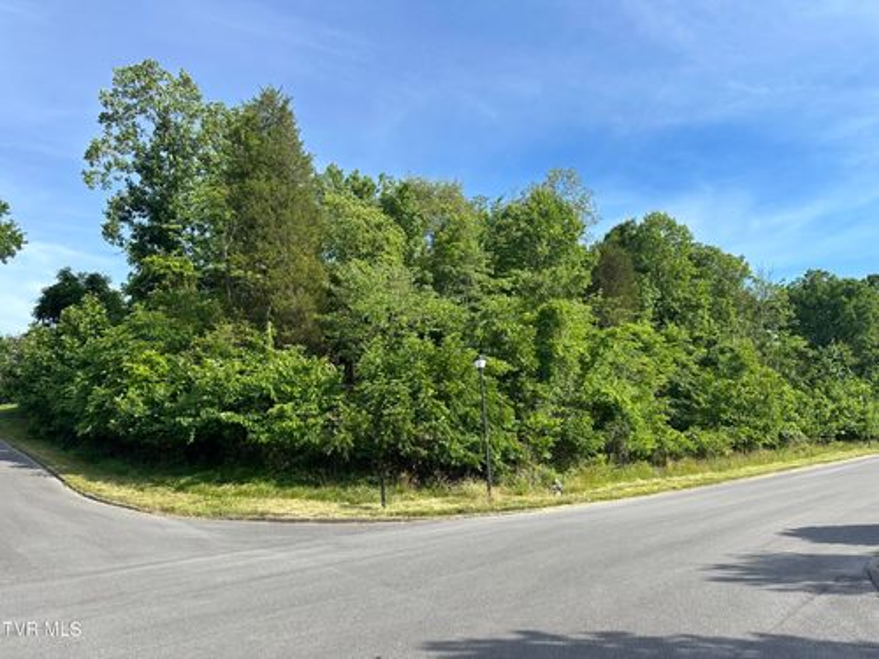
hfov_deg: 71.6
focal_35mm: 24
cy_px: 330
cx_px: 440
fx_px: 609
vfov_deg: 56.8
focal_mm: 6.86
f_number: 1.78
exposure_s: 1/1321
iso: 80
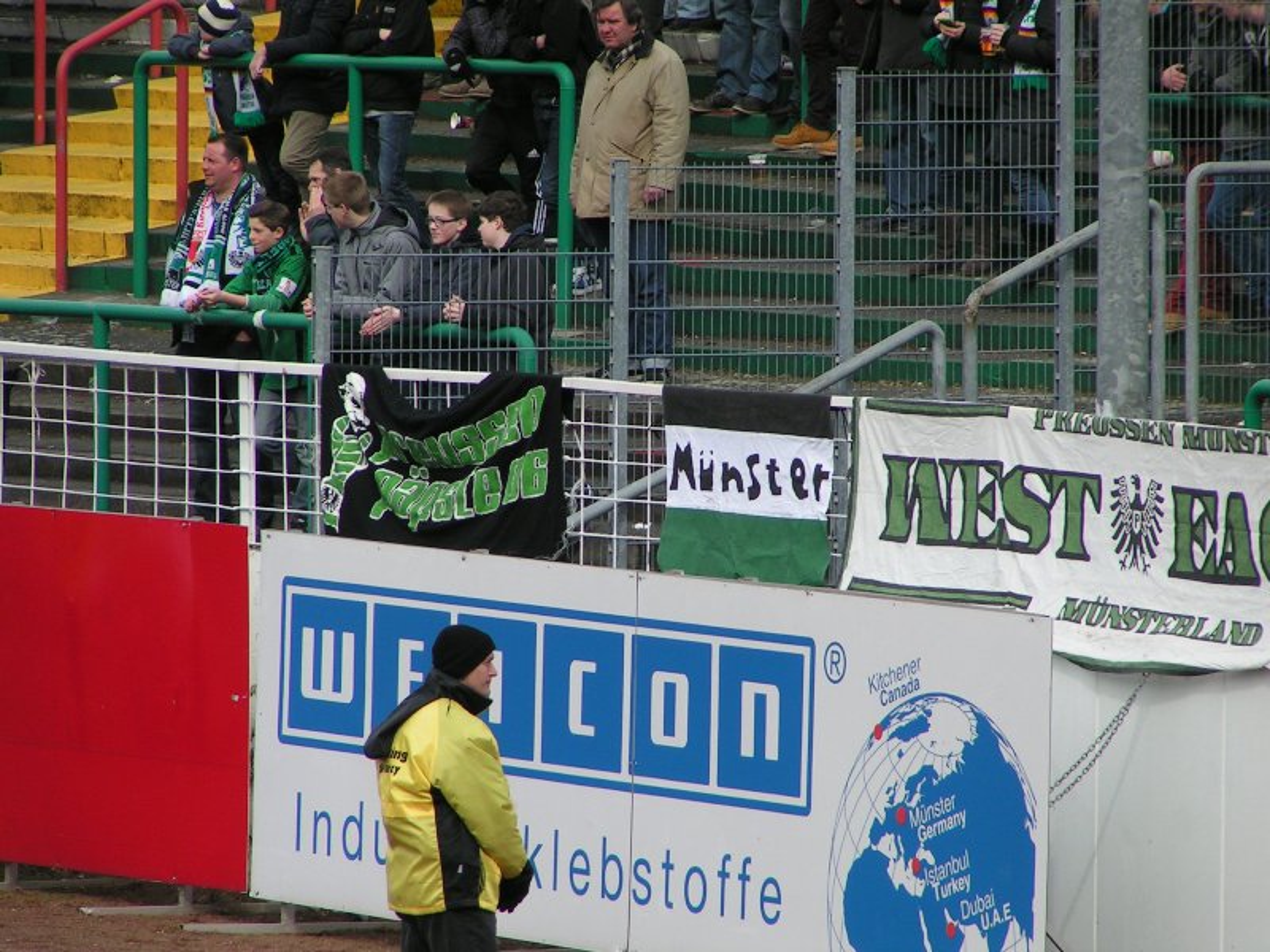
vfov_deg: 3.9
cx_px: 635
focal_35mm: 380
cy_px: 476
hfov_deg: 5.2
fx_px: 13942
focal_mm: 58
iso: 50
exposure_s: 1/500
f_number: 4
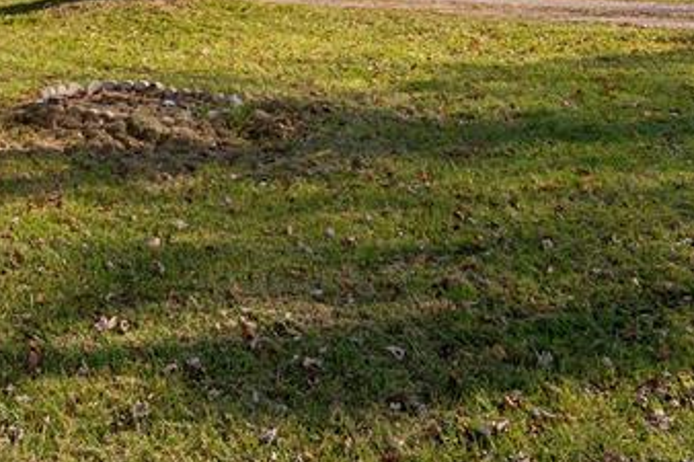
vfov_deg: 14.6
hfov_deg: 22.2
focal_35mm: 91
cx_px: 177
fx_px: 1753
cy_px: -79
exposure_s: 1/640
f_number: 9
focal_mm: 30
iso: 320
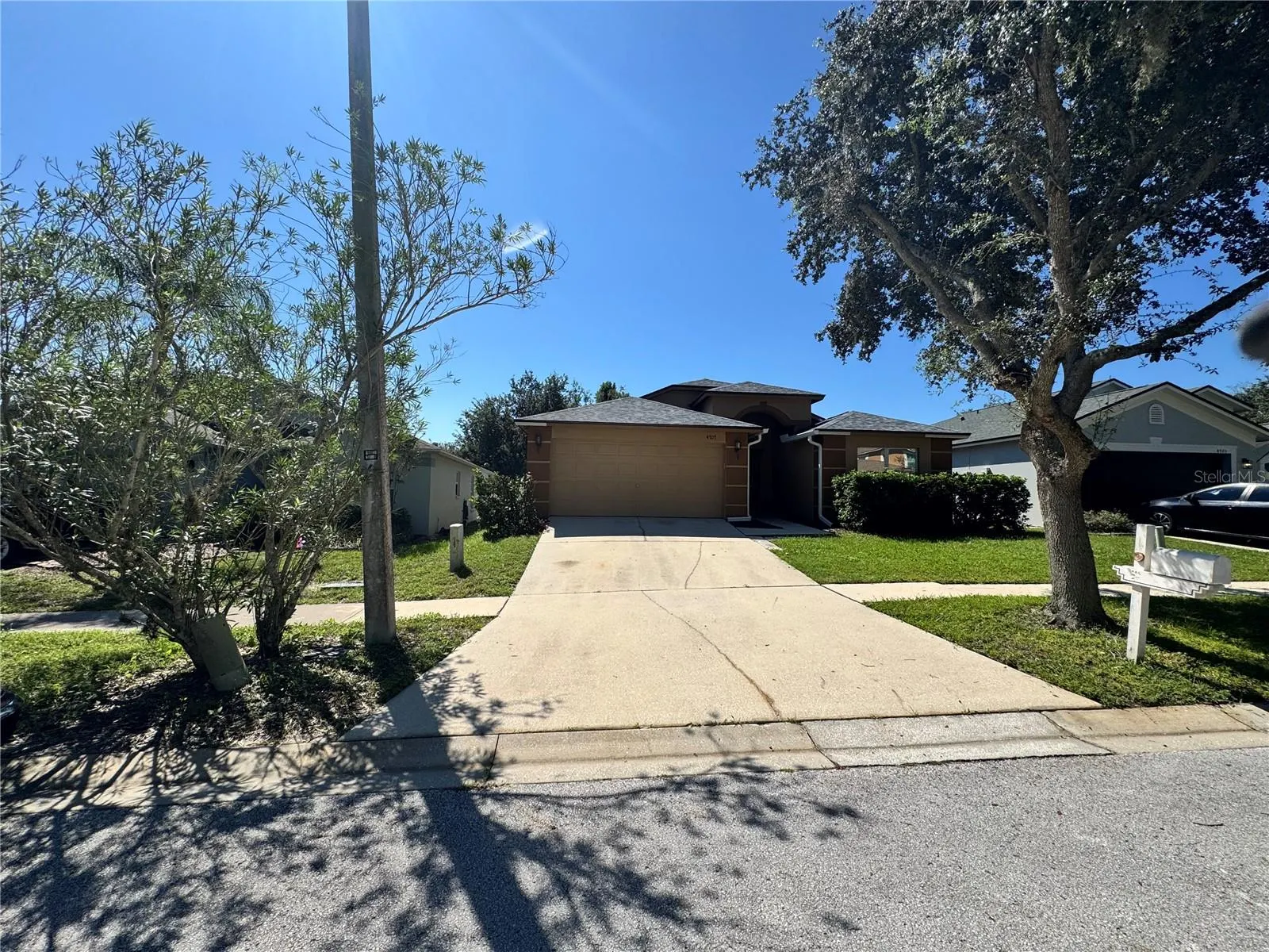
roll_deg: -2.5
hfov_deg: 102.1
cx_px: 634
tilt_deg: +1.7
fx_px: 513
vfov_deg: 85.7
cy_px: 476
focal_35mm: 14
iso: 50
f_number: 2.2
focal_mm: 2.22
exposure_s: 1/2770
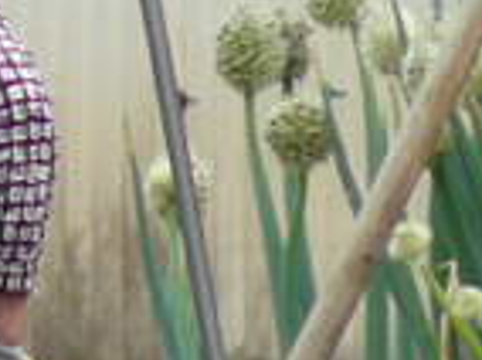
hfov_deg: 0.7
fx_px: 40673
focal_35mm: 2926
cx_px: -244
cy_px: 292
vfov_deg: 0.5
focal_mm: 72
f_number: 3.3
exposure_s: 1/60
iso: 100
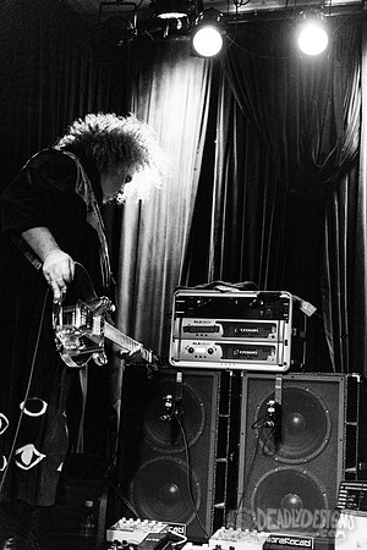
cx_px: 184
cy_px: 275
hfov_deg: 24.2
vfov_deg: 35.6
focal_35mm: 56
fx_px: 856
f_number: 3.2
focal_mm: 56
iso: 3200
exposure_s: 1/125
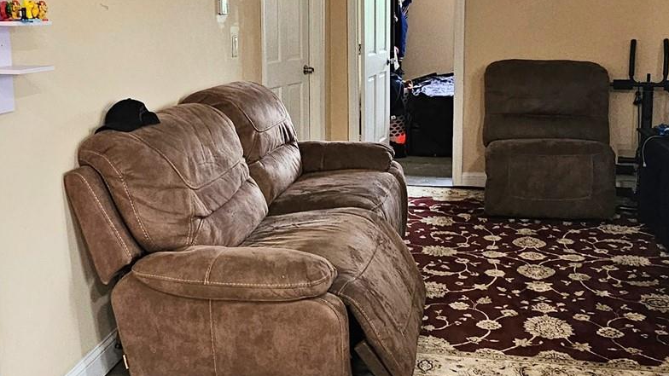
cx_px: 340
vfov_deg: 31.6
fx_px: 656
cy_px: 114
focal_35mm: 37
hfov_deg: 54.0
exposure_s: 1/60
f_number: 2.2
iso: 320
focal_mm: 2.2
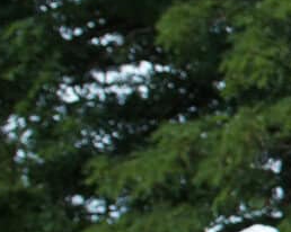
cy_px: 197
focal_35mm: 177
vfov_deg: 8.7
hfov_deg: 8.6
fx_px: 1523
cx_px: 934
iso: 100
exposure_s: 1/200
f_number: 7.1
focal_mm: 18
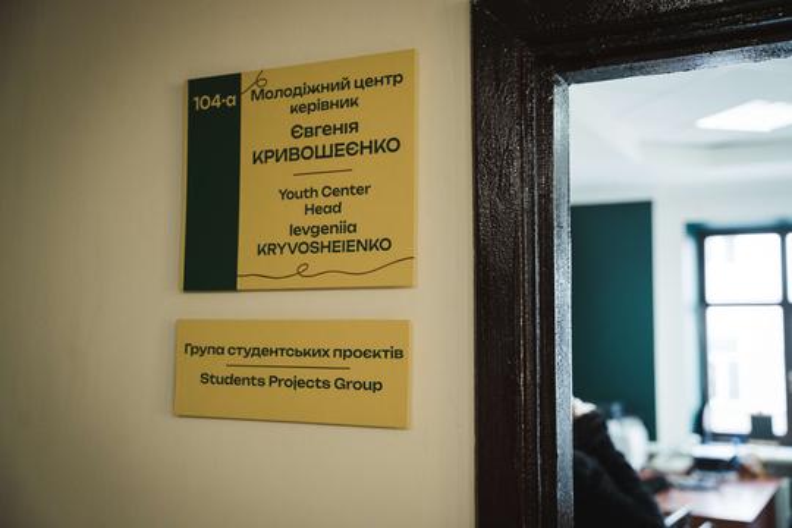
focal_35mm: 44
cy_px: 264
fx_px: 975
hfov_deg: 44.2
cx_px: 396
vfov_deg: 30.3
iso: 1250
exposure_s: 1/60
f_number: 3.5
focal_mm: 44.3
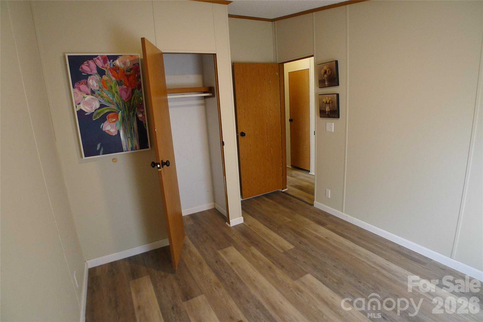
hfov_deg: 73.7
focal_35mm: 24
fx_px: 322
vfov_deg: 53.1
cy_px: 161
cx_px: 242
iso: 250
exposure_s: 1/60
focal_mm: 5.1
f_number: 2
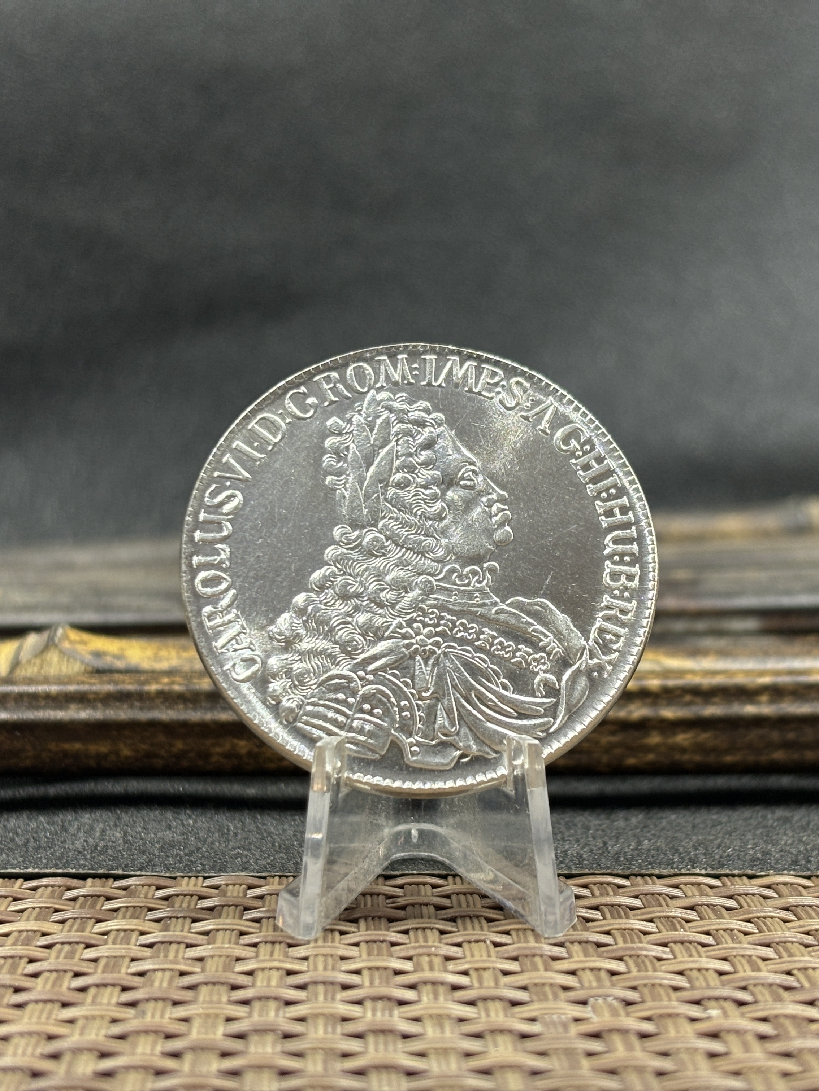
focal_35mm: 52
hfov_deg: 28.0
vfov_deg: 36.8
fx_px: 1640
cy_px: 546
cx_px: 410
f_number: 1.6
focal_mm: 5.96
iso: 40
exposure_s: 1/50
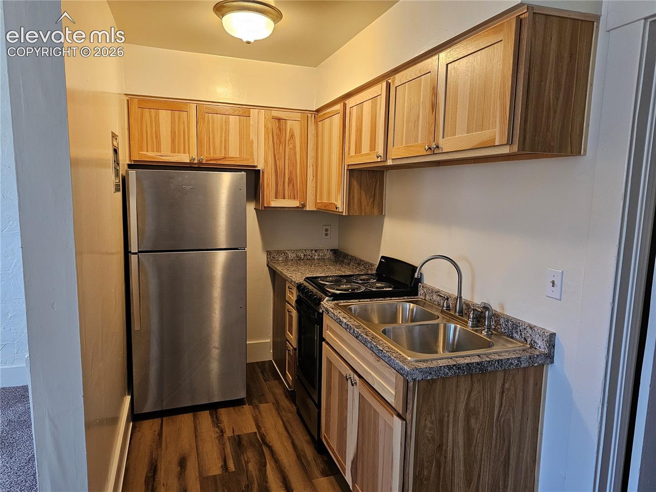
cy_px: 246
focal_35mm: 23
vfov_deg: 58.9
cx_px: 328
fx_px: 436
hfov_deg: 73.9
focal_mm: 6.3
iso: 320
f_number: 1.7
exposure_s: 1/120
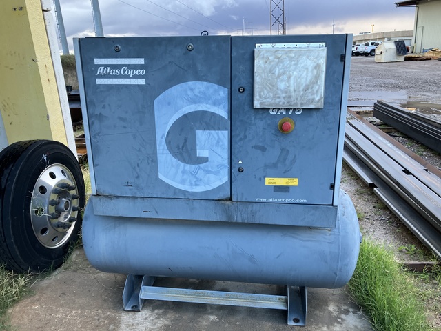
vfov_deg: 49.7
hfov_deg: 63.4
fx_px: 357
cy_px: 166
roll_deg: +3.9
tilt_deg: -16.0
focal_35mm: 28
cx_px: 220
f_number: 1.8
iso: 64
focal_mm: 3.99
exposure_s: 1/121
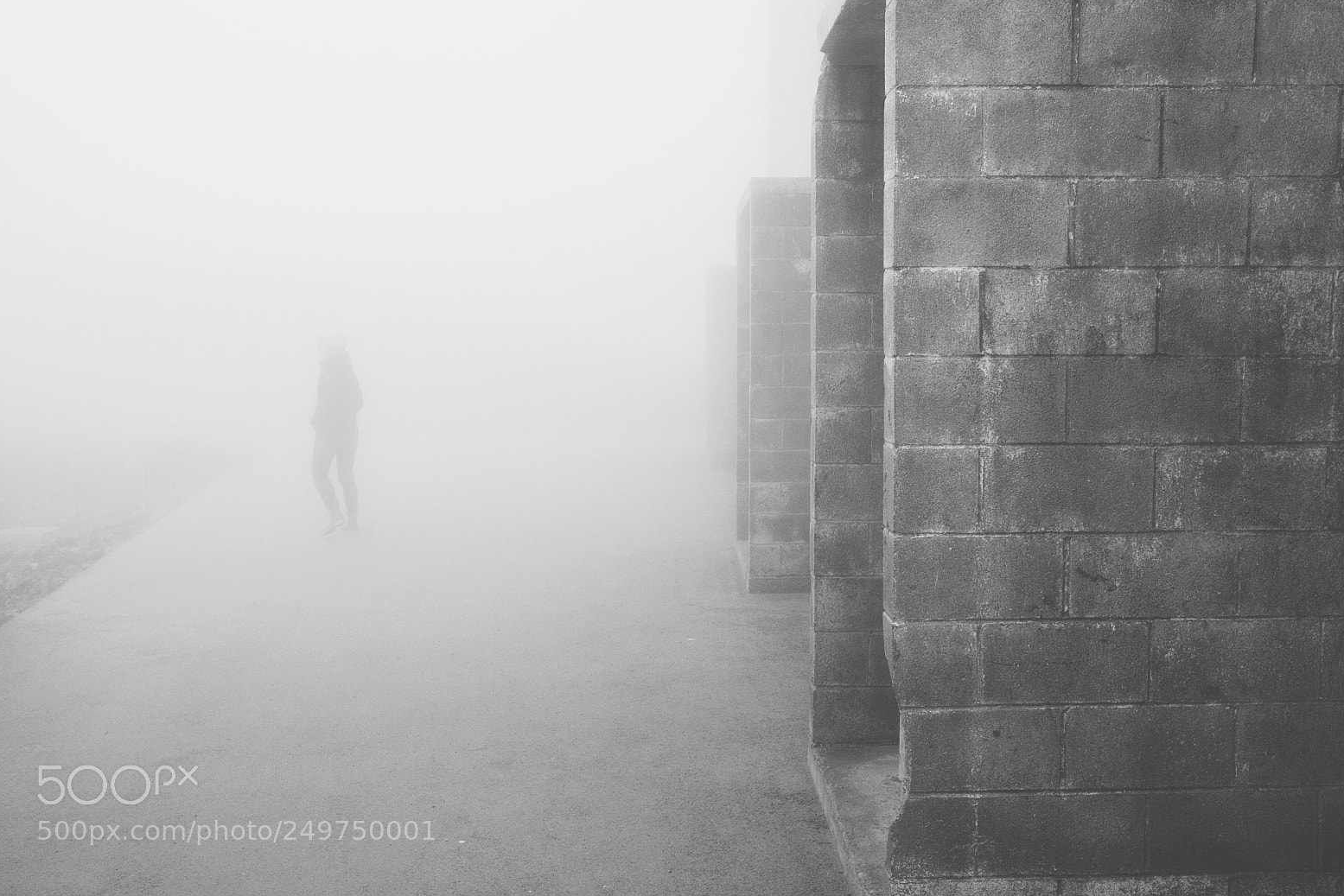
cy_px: 438
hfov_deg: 53.1
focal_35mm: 36
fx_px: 1344
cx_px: 675
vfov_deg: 36.9
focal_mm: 23
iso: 800
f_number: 8
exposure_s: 1/110
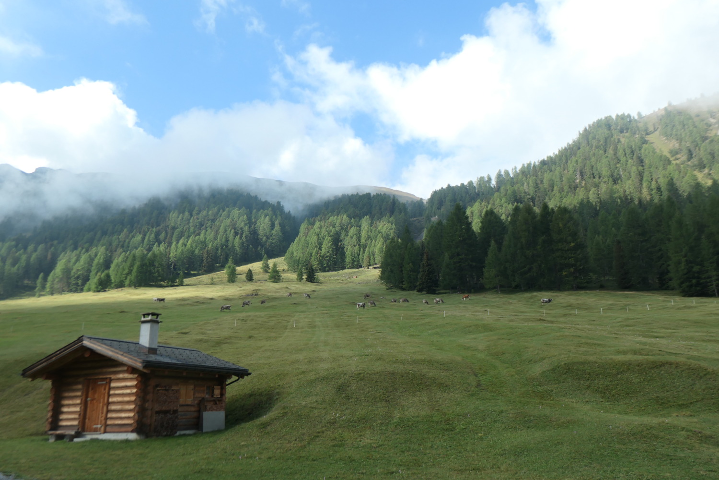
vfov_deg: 47.9
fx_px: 539
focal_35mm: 27
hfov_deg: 67.4
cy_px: 240
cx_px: 360
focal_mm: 9.7
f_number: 3.4
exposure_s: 1/1000
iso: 200
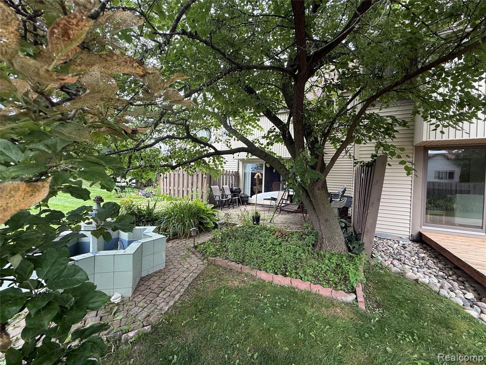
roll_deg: -2.1
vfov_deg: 85.7
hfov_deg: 102.1
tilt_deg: +0.0
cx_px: 243
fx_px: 197
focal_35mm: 14
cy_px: 182
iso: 64
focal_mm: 2.22
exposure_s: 1/202
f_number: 2.2
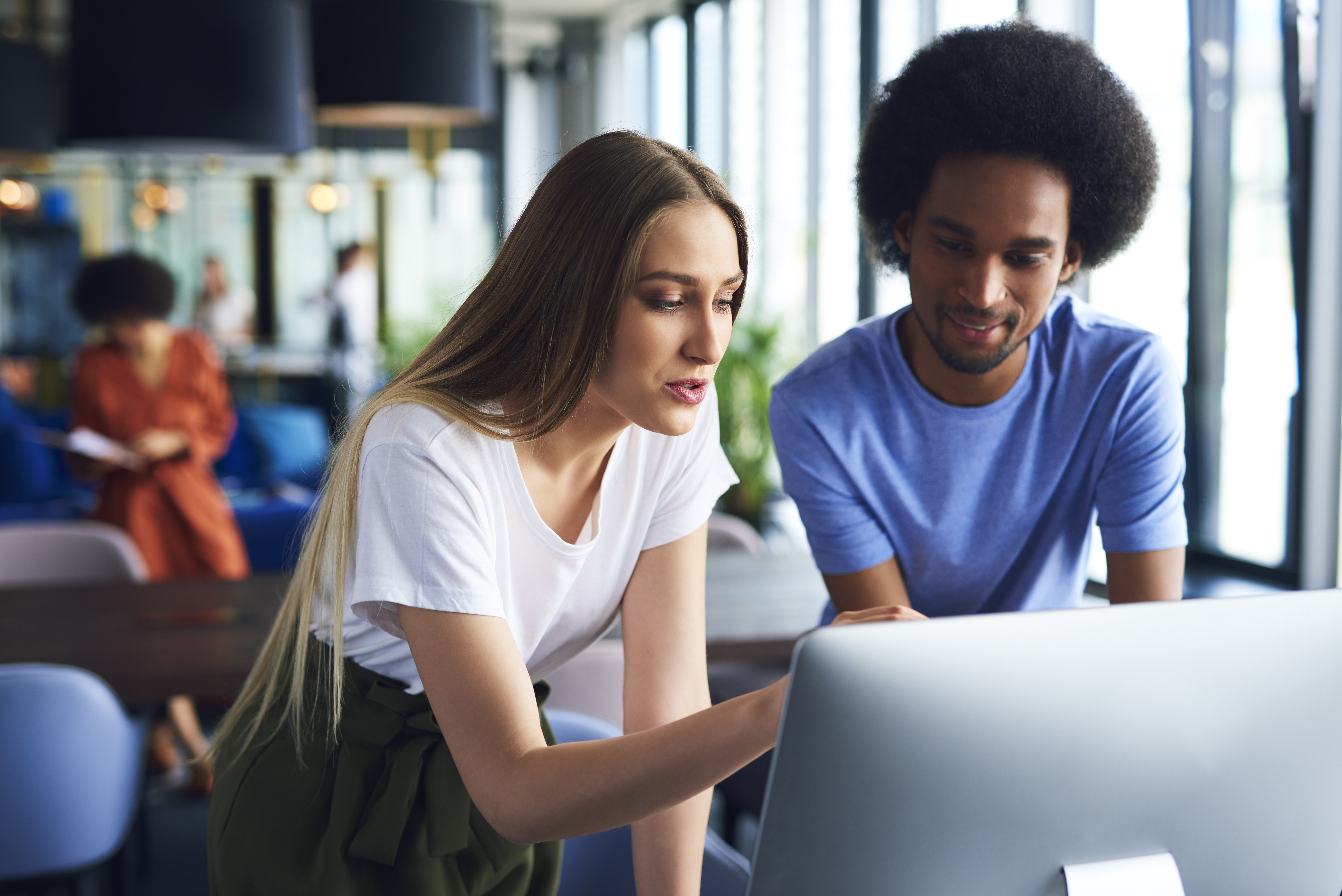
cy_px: 448
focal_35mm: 50
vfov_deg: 27.0
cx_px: 671
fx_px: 1864
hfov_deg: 39.6
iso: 160
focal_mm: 50
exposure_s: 1/160
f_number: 2.5
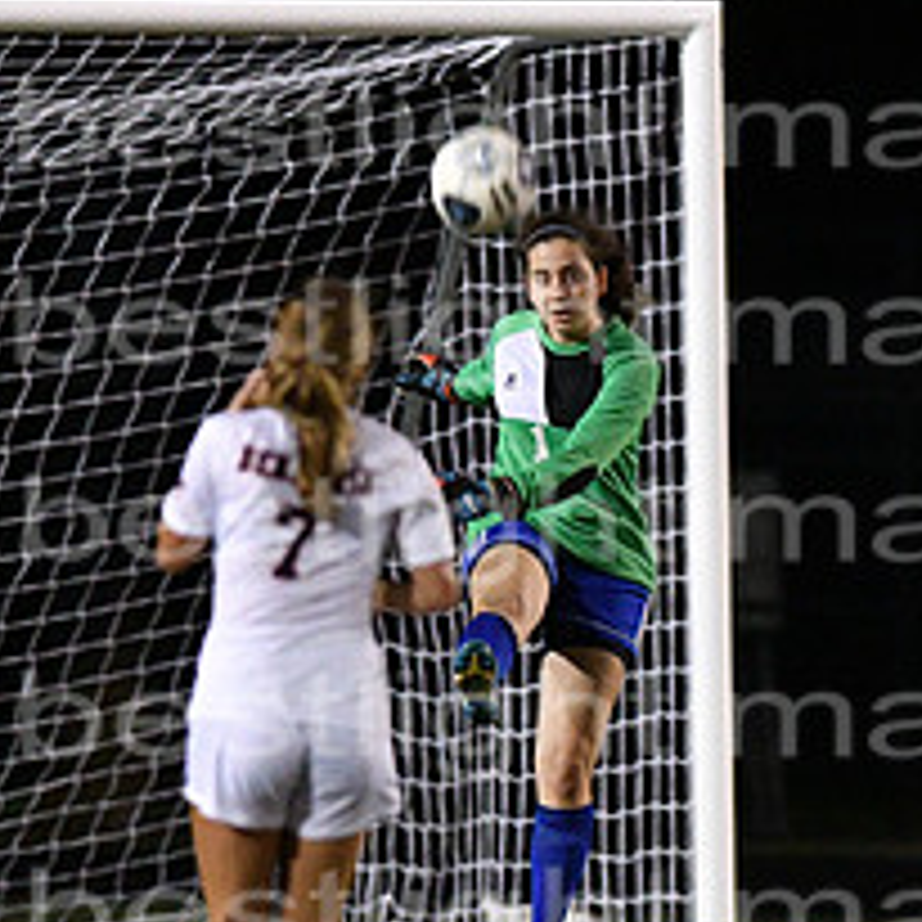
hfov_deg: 1.6
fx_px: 32545
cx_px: 616
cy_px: 627
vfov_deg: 1.6
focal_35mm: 1080
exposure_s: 1/640
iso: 10000
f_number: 3.5
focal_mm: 300
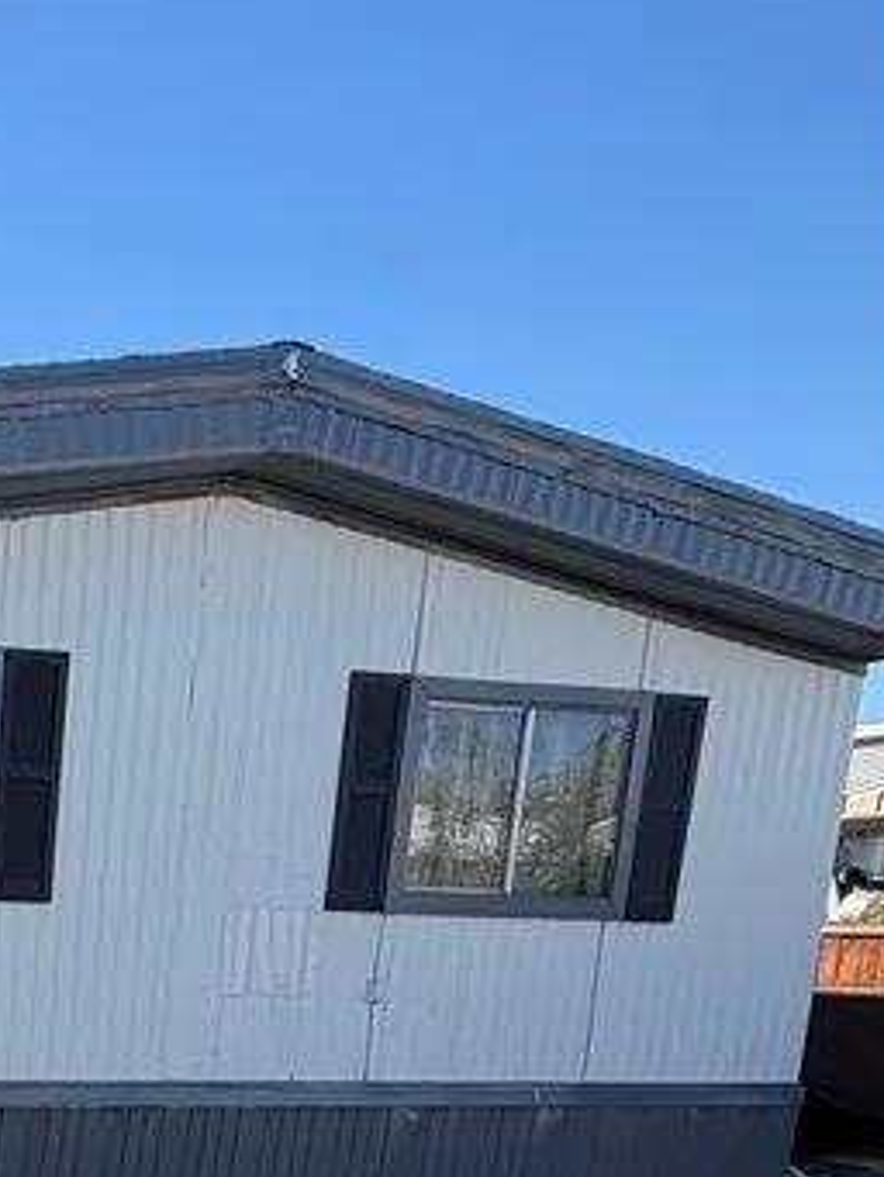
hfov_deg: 26.2
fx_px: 1429
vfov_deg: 39.3
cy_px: 1191
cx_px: -407
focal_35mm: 42
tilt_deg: -10.2
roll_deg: -1.8
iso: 40
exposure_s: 1/672
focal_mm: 2.22
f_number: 2.2
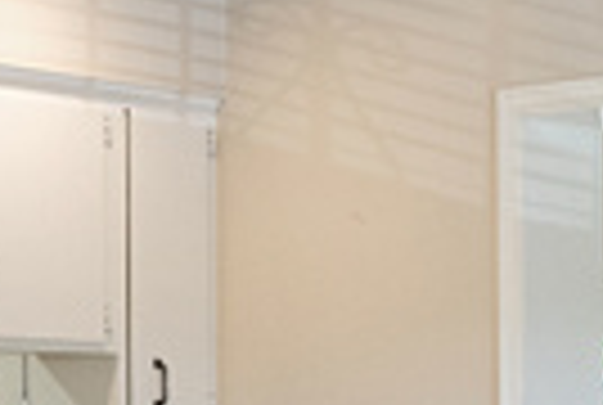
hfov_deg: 16.7
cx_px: 324
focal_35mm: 122
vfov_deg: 11.1
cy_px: 502
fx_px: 2048
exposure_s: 1/3
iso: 1000
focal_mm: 16
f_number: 9
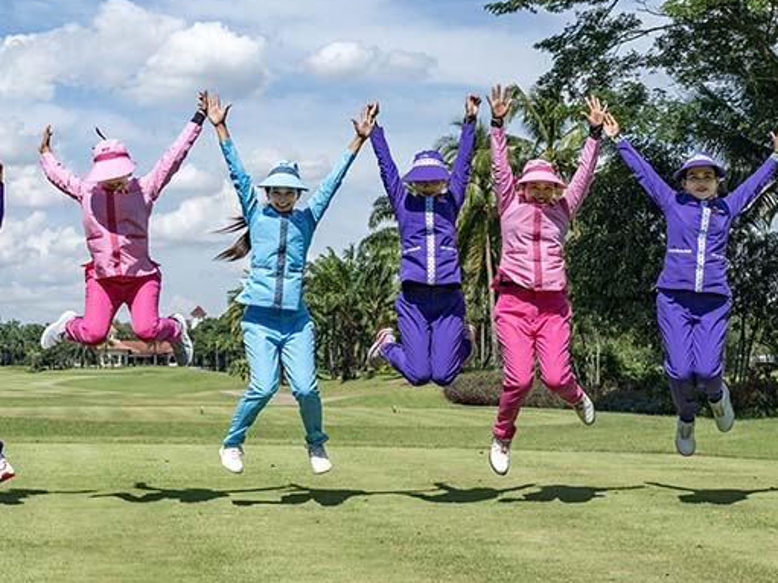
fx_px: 1279
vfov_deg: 25.2
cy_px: 99
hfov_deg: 32.8
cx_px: 146
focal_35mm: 57
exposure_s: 1/4000
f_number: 5.6
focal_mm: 31.5
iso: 180
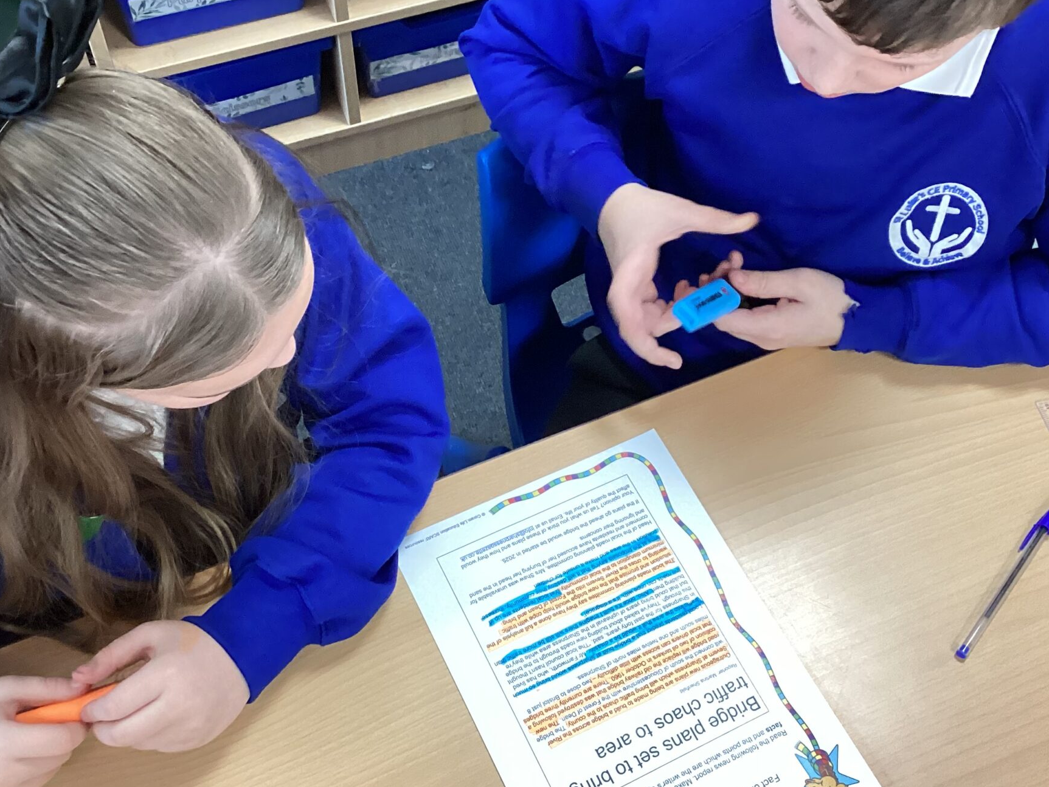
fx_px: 1394
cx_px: 553
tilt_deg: -57.2
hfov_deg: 41.2
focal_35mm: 46
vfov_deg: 31.5
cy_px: 348
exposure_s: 1/50
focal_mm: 3.3
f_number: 2.4
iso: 250
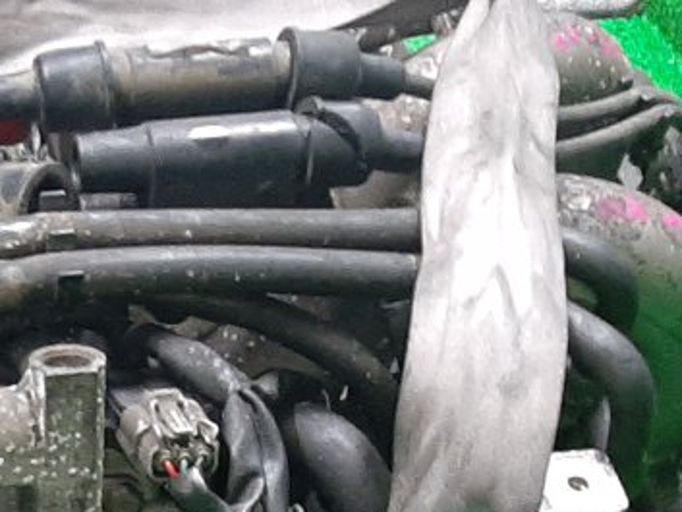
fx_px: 2089
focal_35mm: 106
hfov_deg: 17.9
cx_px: -62
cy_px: 1041
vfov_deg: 12.3
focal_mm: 3.93
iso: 219
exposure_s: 1/33
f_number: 1.7
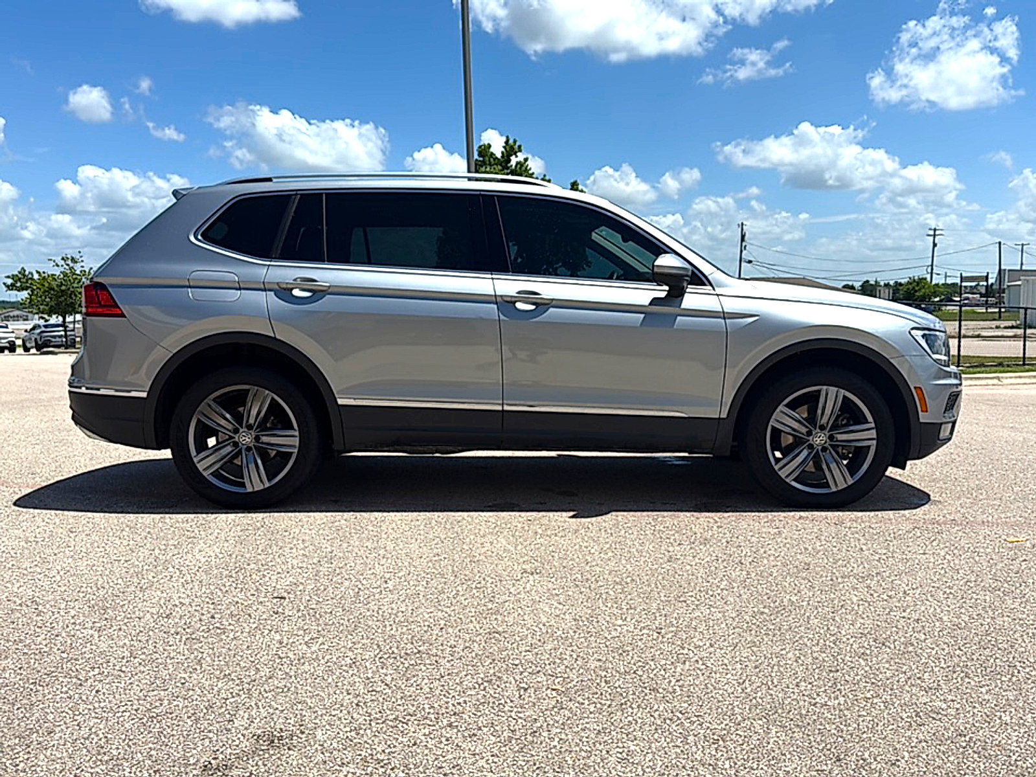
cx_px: 518
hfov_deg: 69.4
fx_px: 748
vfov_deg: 54.9
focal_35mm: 25
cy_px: 388
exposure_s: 1/9091
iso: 80
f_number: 1.78
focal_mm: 6.76
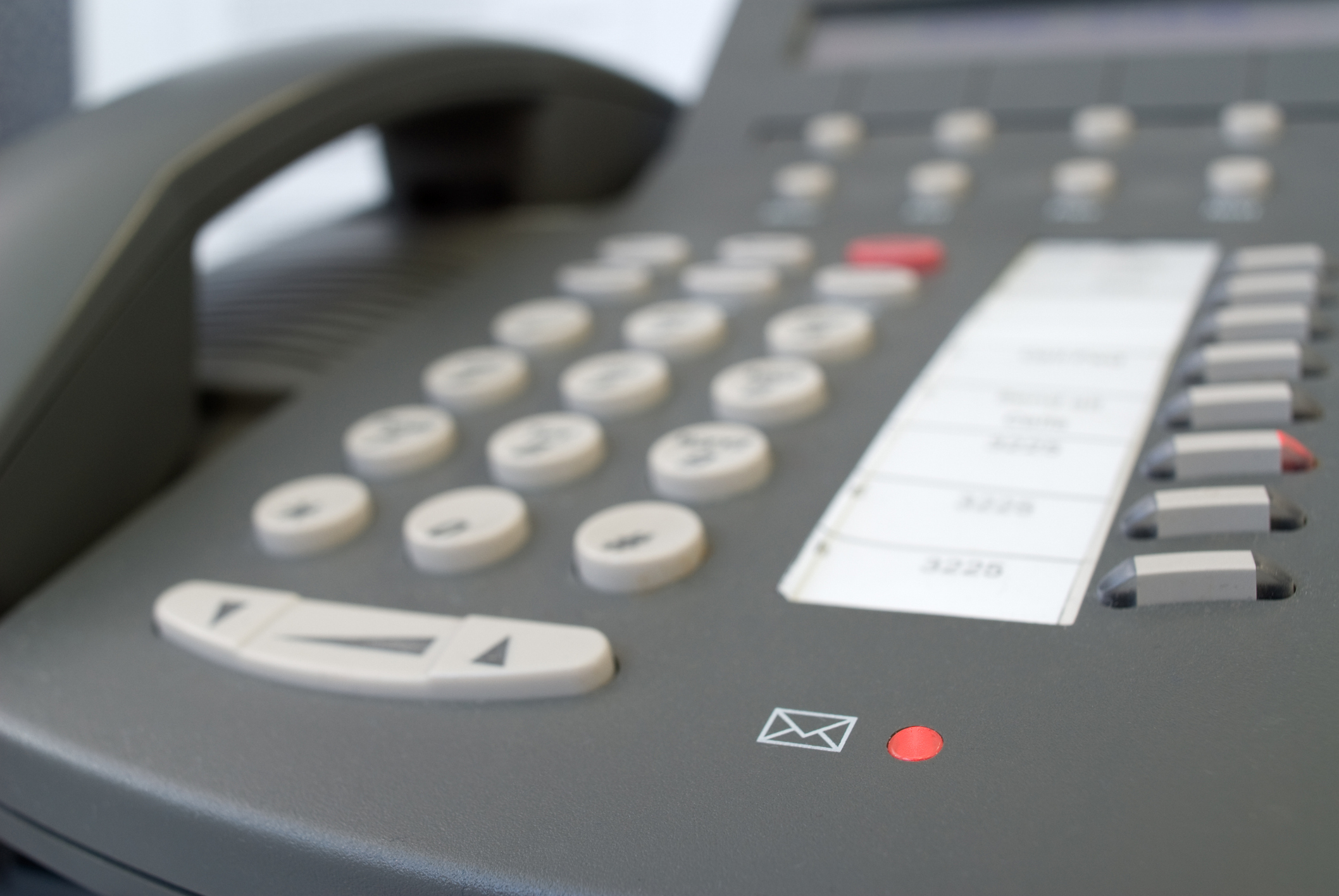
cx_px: 670
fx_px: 1340
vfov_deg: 37.0
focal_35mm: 36
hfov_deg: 53.1
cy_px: 448
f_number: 5.6
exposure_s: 1/4
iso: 100
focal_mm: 24
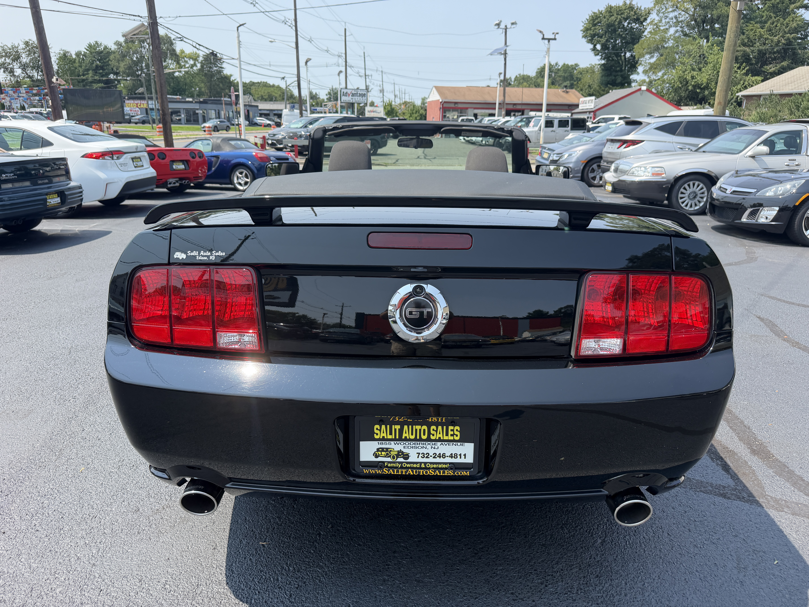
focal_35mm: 24
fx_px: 561
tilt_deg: -15.5
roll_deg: -1.5
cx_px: 404
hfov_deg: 71.6
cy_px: 304
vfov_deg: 56.8
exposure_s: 1/2000
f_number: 1.78
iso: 100
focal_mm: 6.76
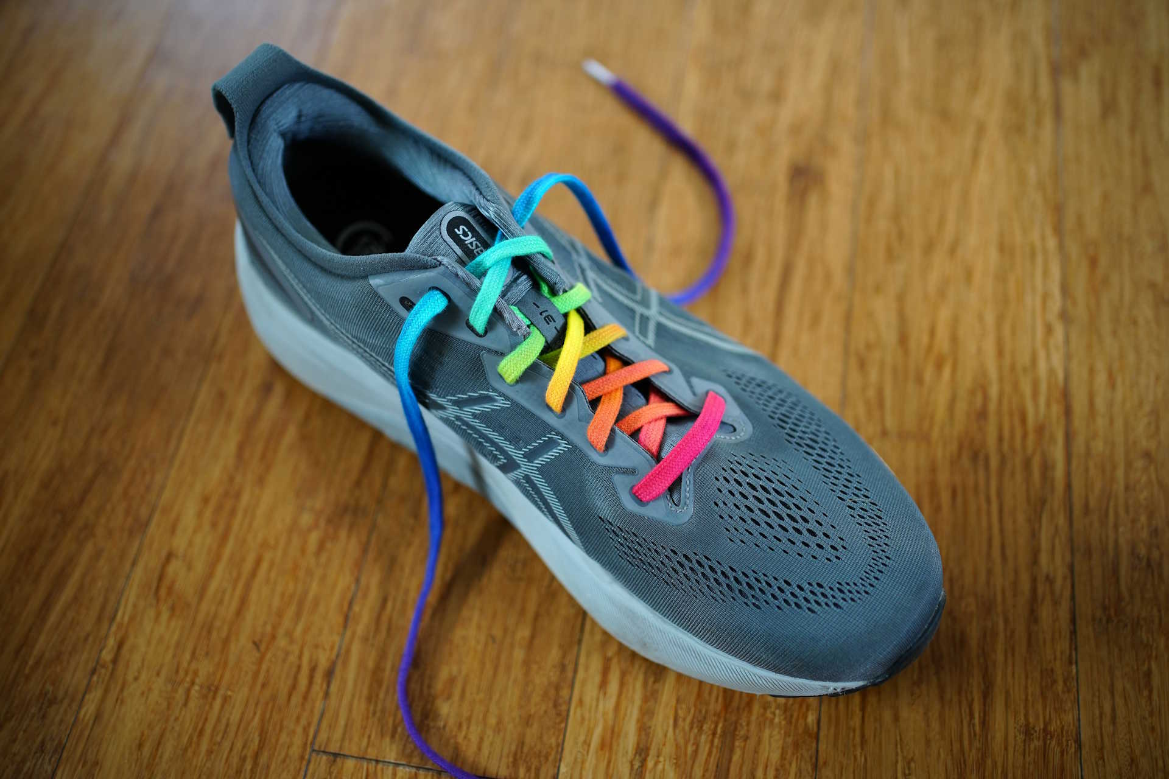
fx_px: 1136
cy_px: 390
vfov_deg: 37.9
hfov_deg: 54.4
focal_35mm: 35
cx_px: 584
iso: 400
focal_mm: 35
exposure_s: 1/125
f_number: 2
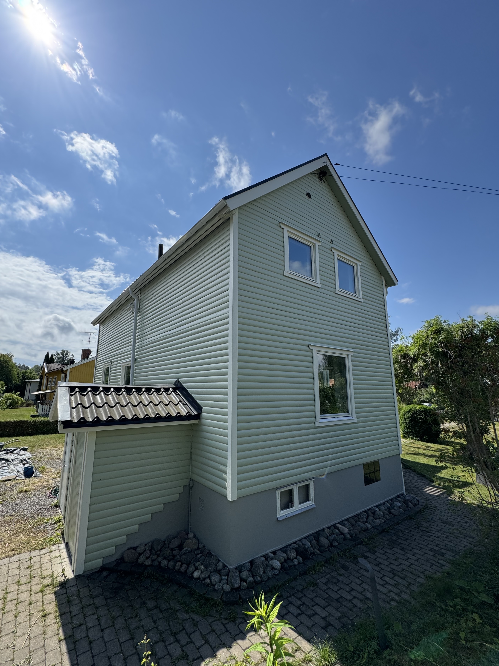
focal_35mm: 15
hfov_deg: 81.7
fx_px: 288
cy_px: 335
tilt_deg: +11.8
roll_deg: -0.1
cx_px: 234
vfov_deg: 98.2
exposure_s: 1/2028
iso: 50
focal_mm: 2.22
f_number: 2.2
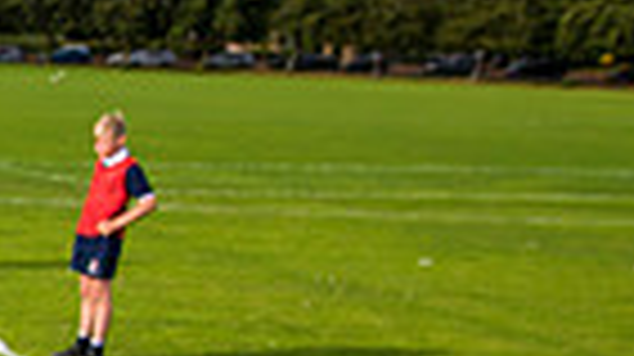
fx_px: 1444
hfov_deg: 17.8
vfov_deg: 13.1
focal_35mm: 86
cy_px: 566
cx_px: -616
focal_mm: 20
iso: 250
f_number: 4
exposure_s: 1/1250
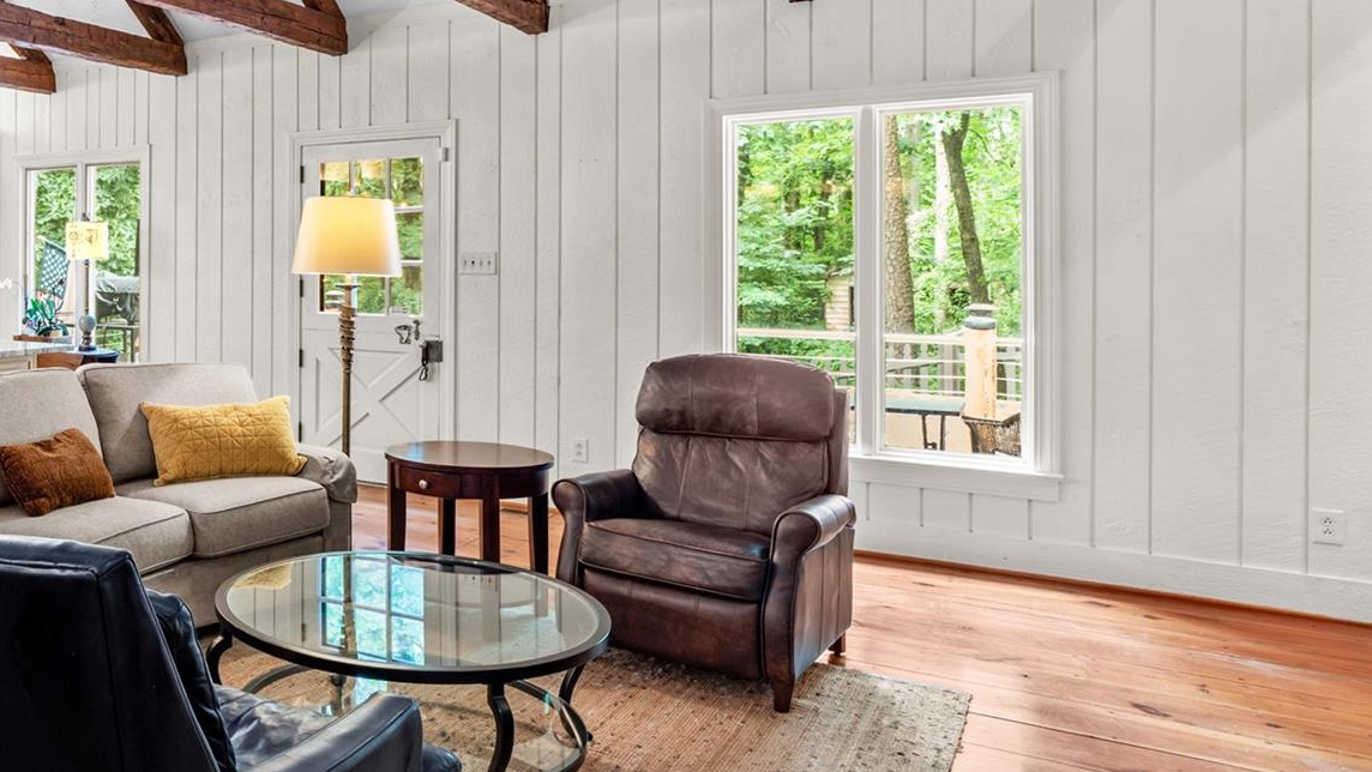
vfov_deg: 38.5
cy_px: 261
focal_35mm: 30
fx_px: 1092
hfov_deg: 56.2
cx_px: 156
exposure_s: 1.6
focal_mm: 16
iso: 100
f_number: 8
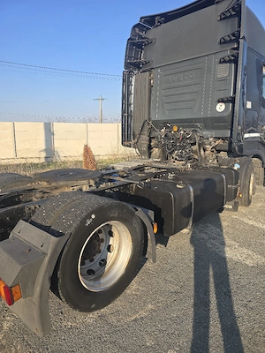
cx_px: 132
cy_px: 176
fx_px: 235
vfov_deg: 73.9
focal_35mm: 23
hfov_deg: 58.9
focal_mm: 6.3
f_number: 1.7
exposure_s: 1/400
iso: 12
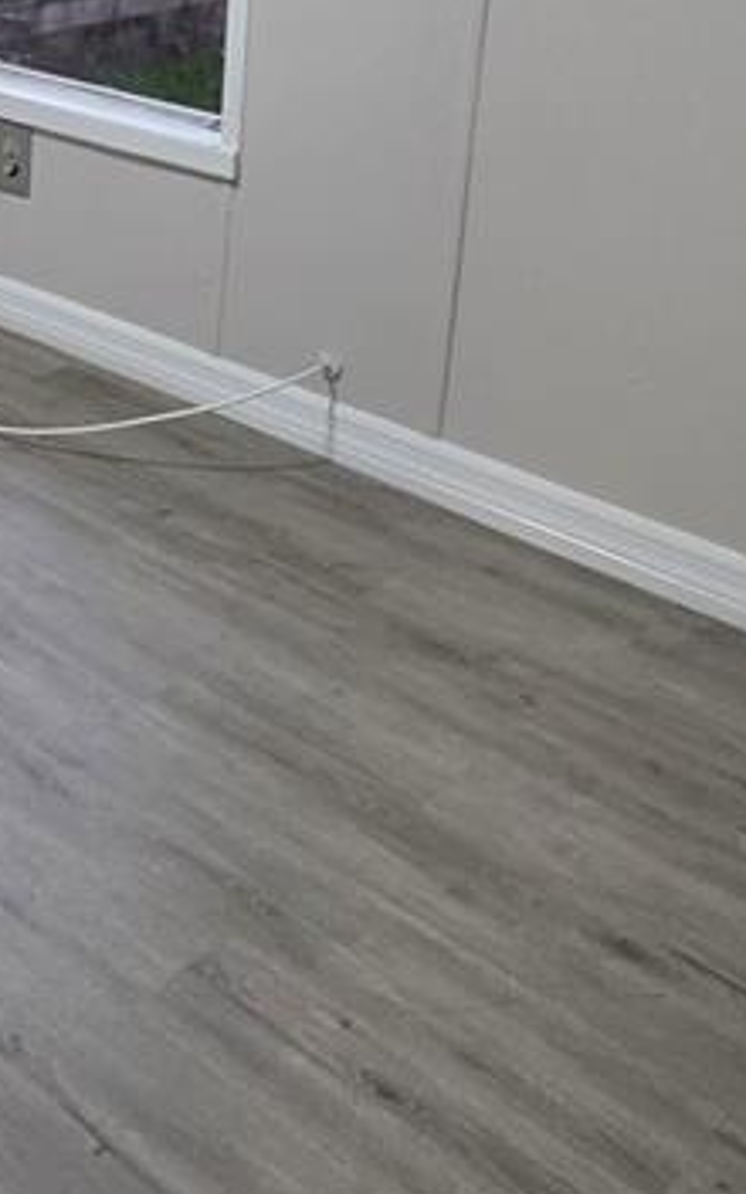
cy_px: 47
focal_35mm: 47
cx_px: -397
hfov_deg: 22.2
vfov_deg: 38.6
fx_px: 1529
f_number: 1.9
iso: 320
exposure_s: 1/60
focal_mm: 2.2
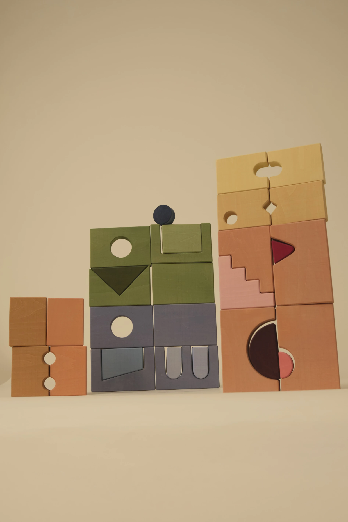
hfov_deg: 37.8
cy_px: 261
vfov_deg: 54.4
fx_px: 508
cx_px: 174
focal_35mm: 35
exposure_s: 1/250
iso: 800
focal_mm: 23
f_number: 5.6
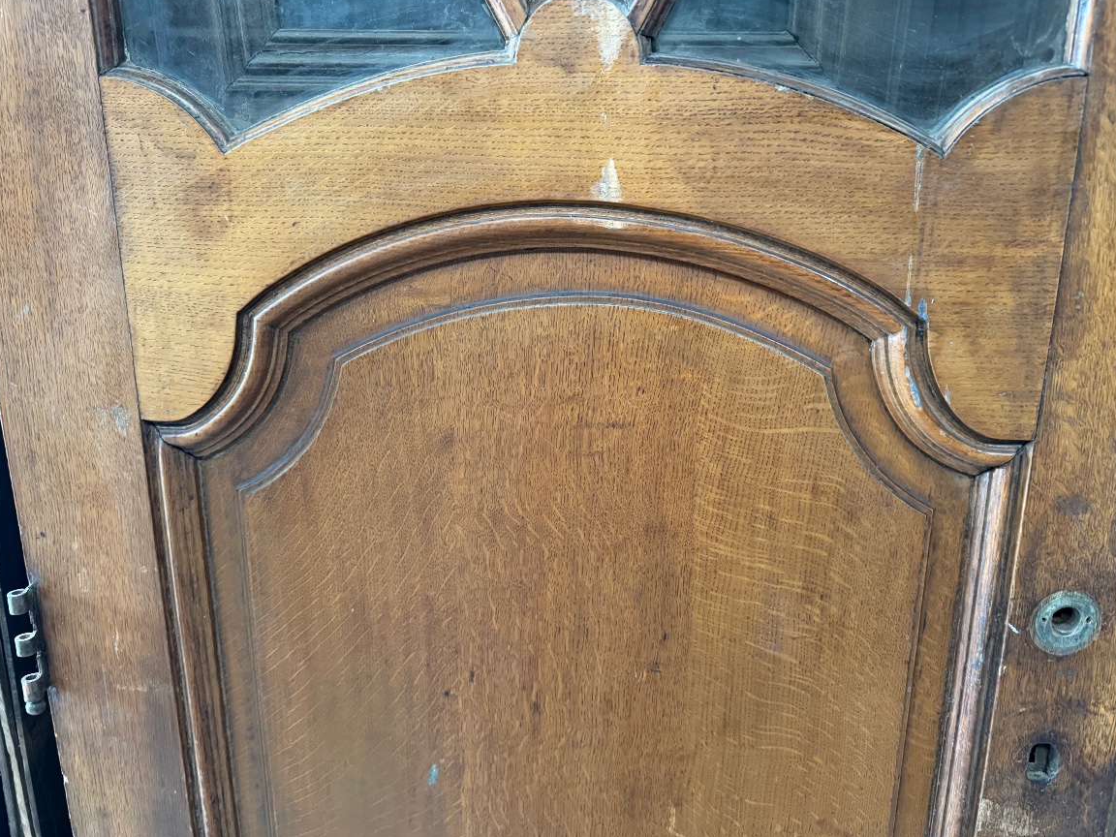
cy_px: 409
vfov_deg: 54.9
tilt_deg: -21.3
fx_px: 806
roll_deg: -1.5
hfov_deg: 69.4
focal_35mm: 25
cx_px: 574
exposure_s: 1/60
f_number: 1.78
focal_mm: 6.76
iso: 500
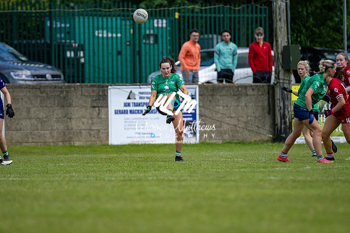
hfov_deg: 4.6
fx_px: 4372
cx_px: 175
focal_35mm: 450
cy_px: 116
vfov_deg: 3.1
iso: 250
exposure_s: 1/6400
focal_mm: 300
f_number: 2.8
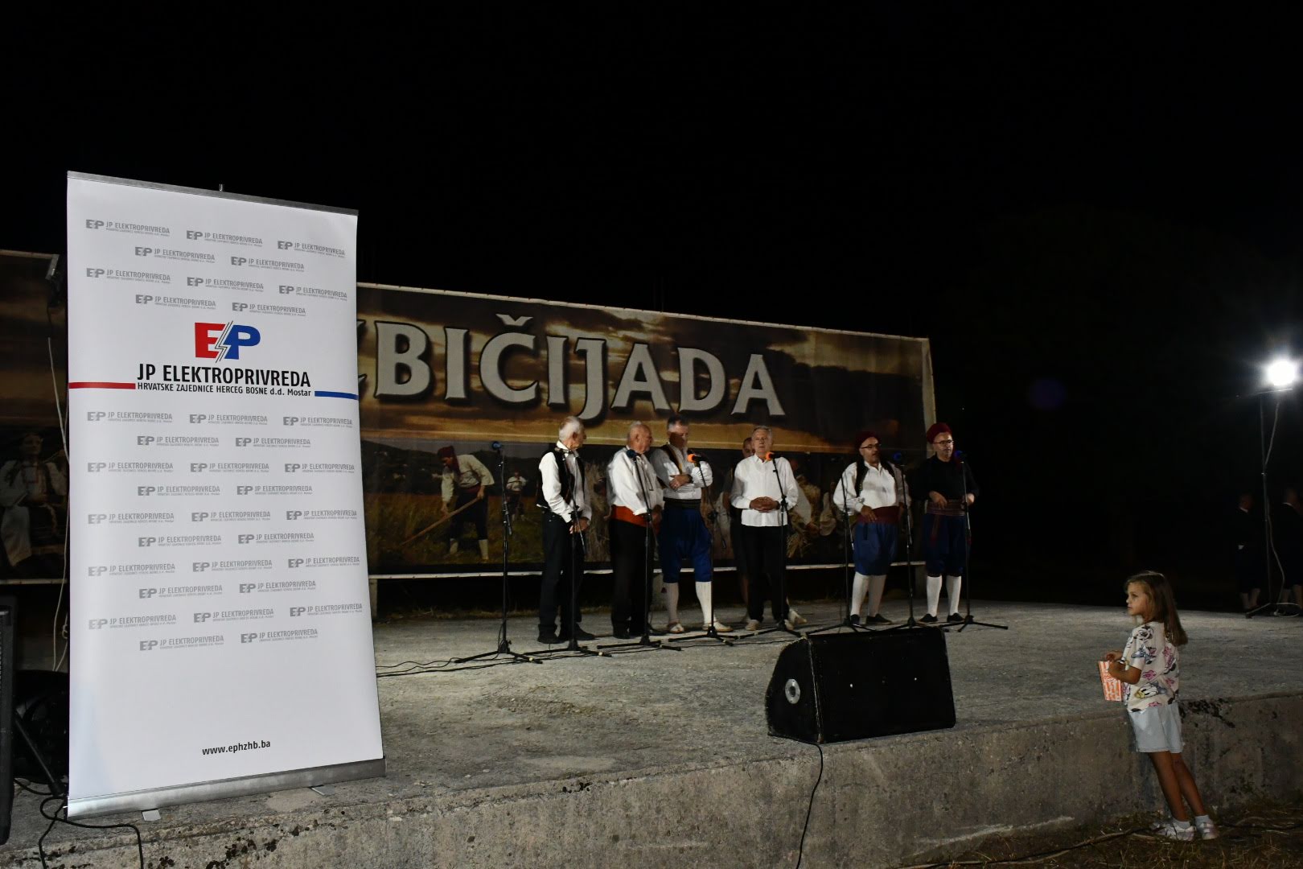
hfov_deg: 57.2
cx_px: 652
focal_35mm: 33
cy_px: 434
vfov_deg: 40.0
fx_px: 1194
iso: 3200
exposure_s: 1/60
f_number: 7.1
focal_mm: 22
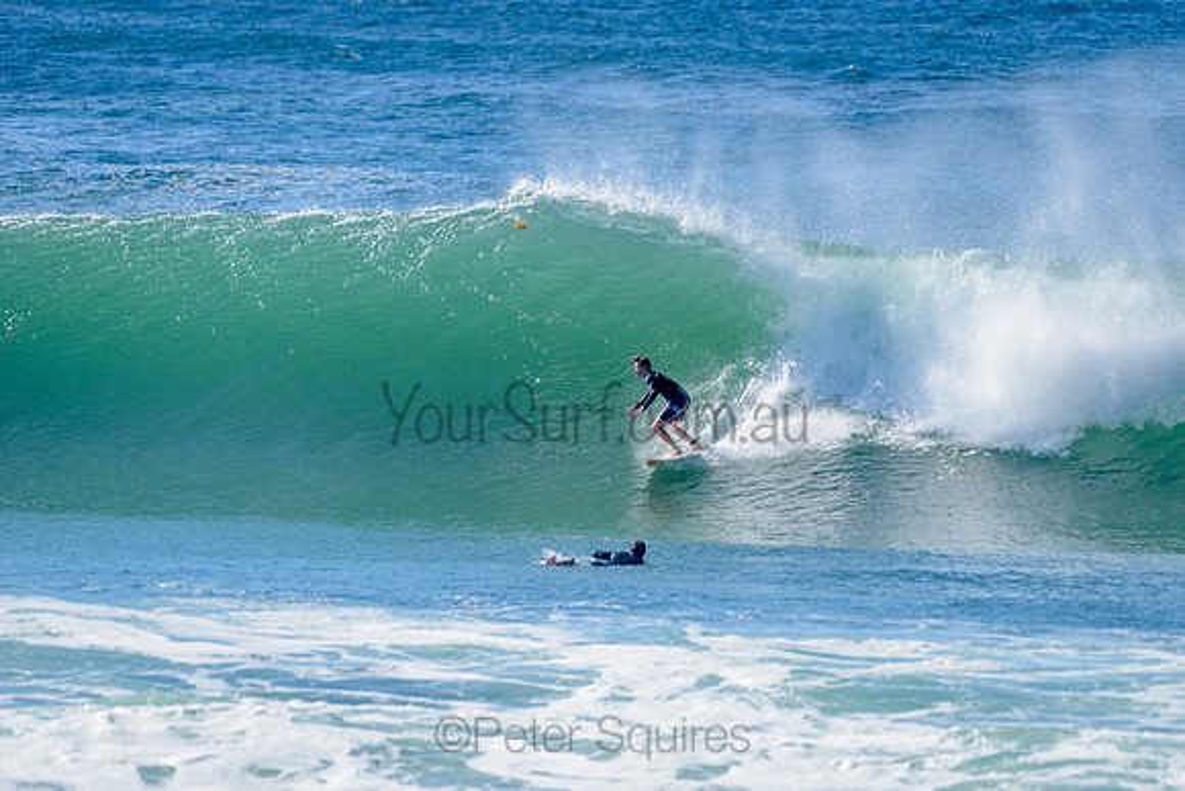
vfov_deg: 2.5
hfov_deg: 3.7
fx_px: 18217
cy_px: 362
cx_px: 650
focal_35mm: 553
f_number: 5.6
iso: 220
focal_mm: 500
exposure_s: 1/2000
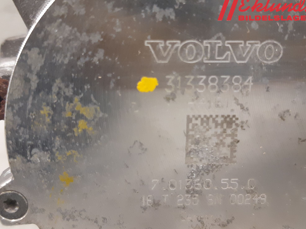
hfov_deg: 65.3
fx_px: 239
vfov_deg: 51.4
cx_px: 154
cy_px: 113
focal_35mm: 27
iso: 250
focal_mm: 3.93
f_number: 1.7
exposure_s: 1/33
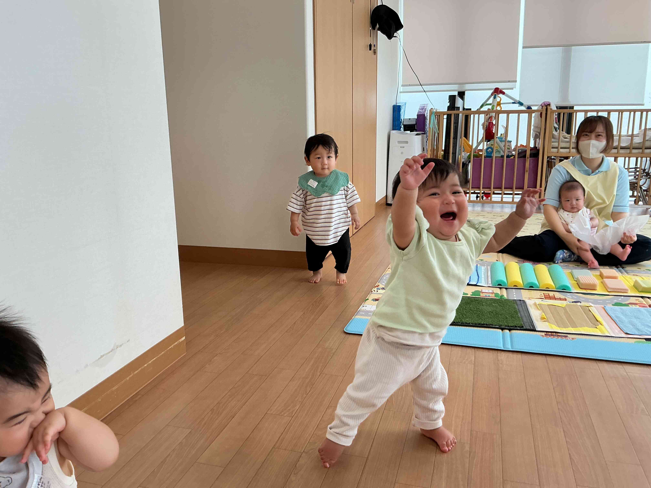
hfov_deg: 61.7
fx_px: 545
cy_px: 244
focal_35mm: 29
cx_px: 326
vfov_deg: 48.2
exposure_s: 1/120
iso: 25
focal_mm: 3
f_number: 1.8
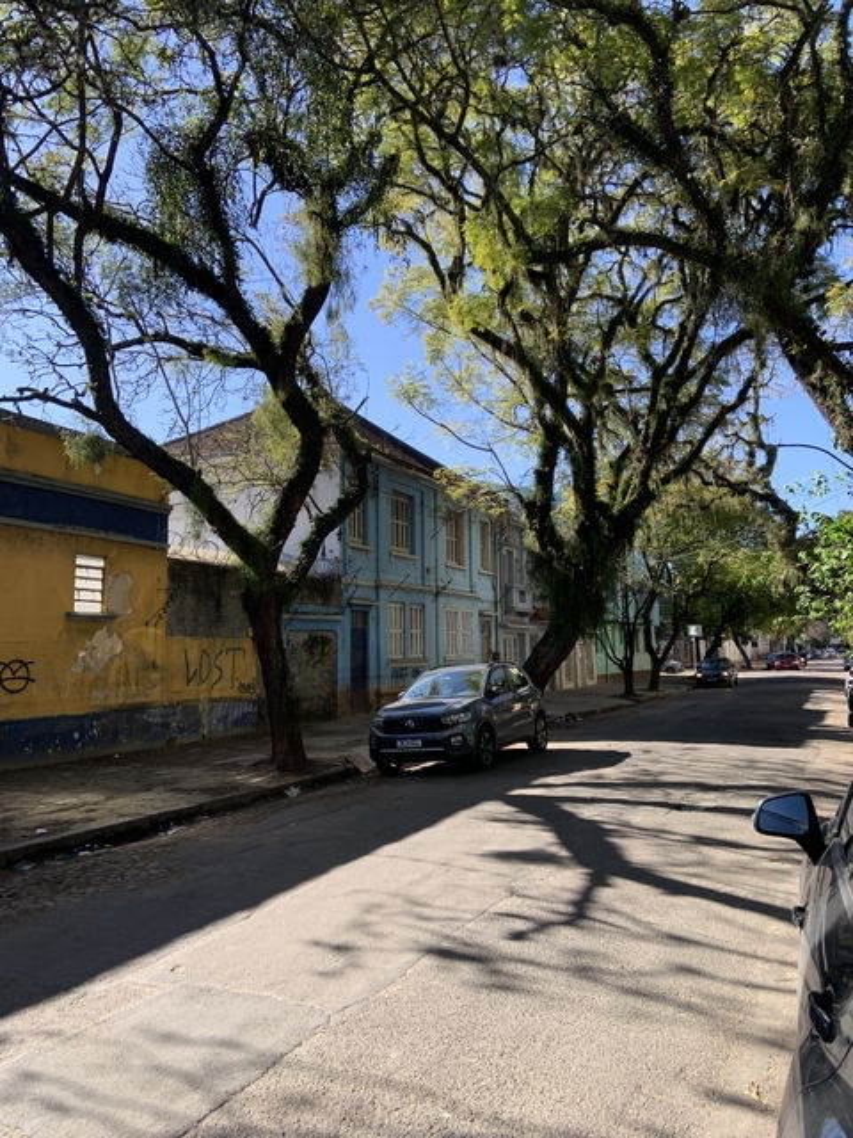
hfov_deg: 53.1
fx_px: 854
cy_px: 569
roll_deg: +1.8
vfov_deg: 67.3
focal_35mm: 26
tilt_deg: +6.7
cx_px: 426
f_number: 1.8
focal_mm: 4.25
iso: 25
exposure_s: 1/647
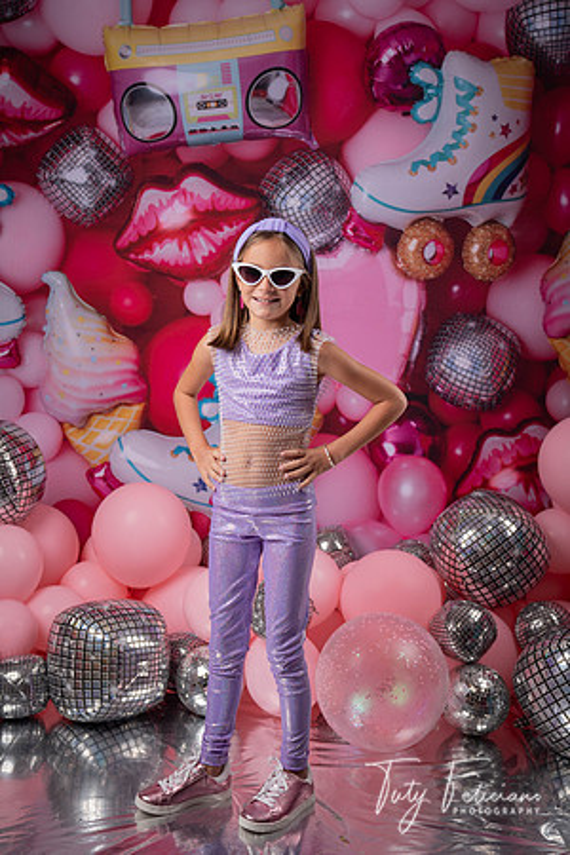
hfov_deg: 33.4
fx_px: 950
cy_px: 428
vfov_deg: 48.5
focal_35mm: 40
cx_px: 285
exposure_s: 1/125
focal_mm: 40
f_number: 4
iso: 50
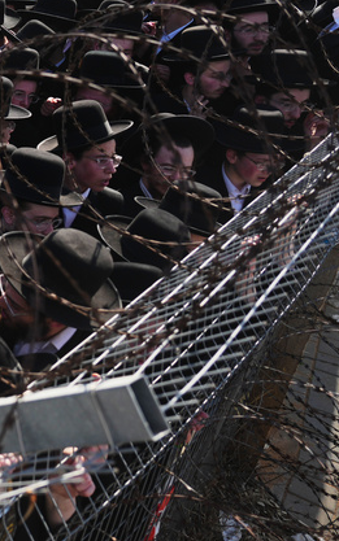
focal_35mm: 60
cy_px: 157
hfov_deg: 16.8
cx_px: -317
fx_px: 886
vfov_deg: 33.5
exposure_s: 1/1250
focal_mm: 24
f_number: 2.8
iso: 50
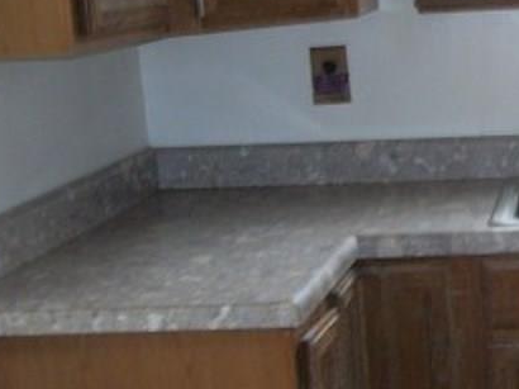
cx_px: 594
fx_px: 1199
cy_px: 186
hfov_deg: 22.8
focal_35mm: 80
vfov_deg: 18.4
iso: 160
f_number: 2.9
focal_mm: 5.7
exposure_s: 1/30
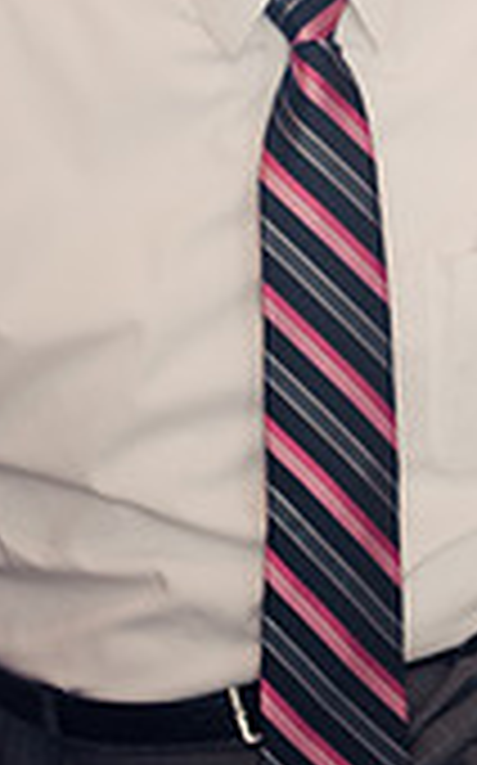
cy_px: 216
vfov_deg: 15.4
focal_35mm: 135
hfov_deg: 9.6
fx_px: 2813
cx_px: 556
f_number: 1.4
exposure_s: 1/160
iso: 400
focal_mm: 50
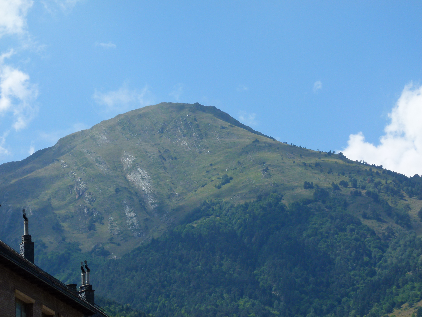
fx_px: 1634
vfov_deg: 11.1
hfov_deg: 14.7
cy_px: 158
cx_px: 211
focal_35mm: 134
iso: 100
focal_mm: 24.1
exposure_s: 1/1000
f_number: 4
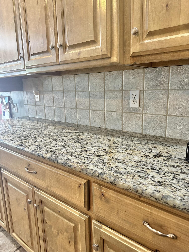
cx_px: 94
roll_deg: +0.6
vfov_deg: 71.6
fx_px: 175
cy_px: 126
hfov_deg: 56.8
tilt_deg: -11.0
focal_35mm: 24
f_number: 1.78
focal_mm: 6.86
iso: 320
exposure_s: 1/60
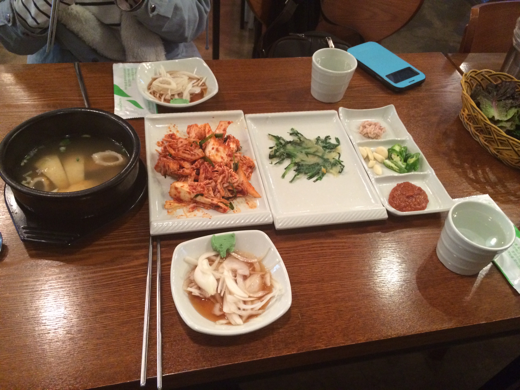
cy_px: 195
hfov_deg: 61.7
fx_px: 436
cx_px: 260
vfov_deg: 48.2
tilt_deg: -48.3
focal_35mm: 29
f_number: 2.2
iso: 320
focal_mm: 4.15
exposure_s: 1/30
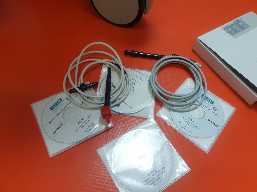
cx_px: 128
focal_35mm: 26
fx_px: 193
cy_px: 96
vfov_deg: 53.1
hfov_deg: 67.3
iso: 64
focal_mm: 4.3
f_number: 1.5
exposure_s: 1/50
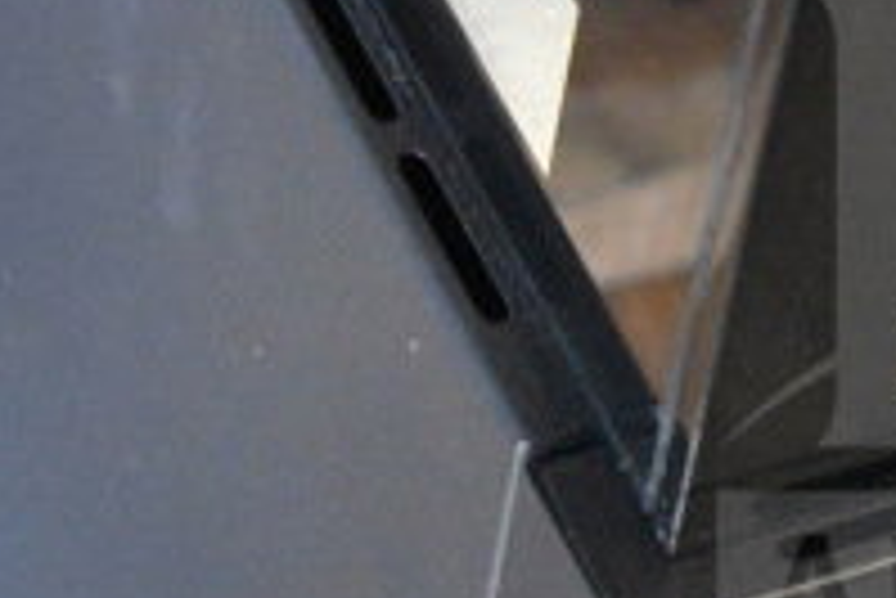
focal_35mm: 253
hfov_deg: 8.0
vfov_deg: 5.5
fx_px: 6290
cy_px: 348
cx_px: 1220
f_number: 5.6
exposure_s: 1/100
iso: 12800
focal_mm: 55
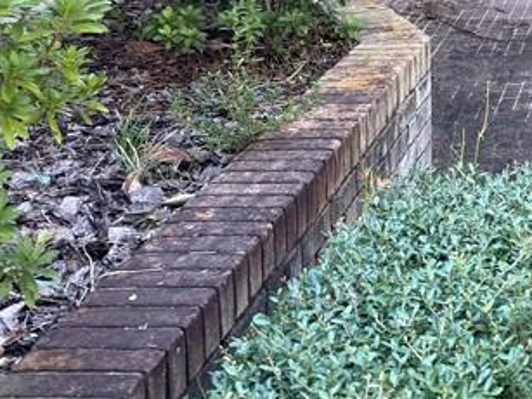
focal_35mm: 80
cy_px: -224
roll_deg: +0.9
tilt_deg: -1.7
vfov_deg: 16.5
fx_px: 1229
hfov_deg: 22.5
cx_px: 634
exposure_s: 1/121
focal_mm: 6.76
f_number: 1.78
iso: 64
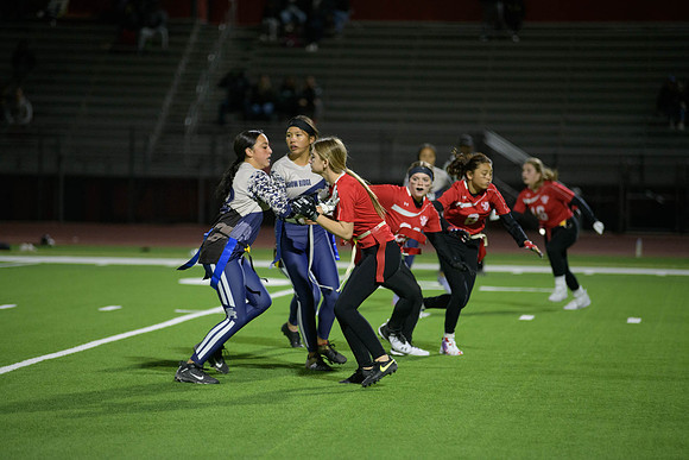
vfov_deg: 6.9
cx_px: 344
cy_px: 230
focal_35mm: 200
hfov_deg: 10.3
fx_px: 3828
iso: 3200
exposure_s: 1/640
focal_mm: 200
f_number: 2.8
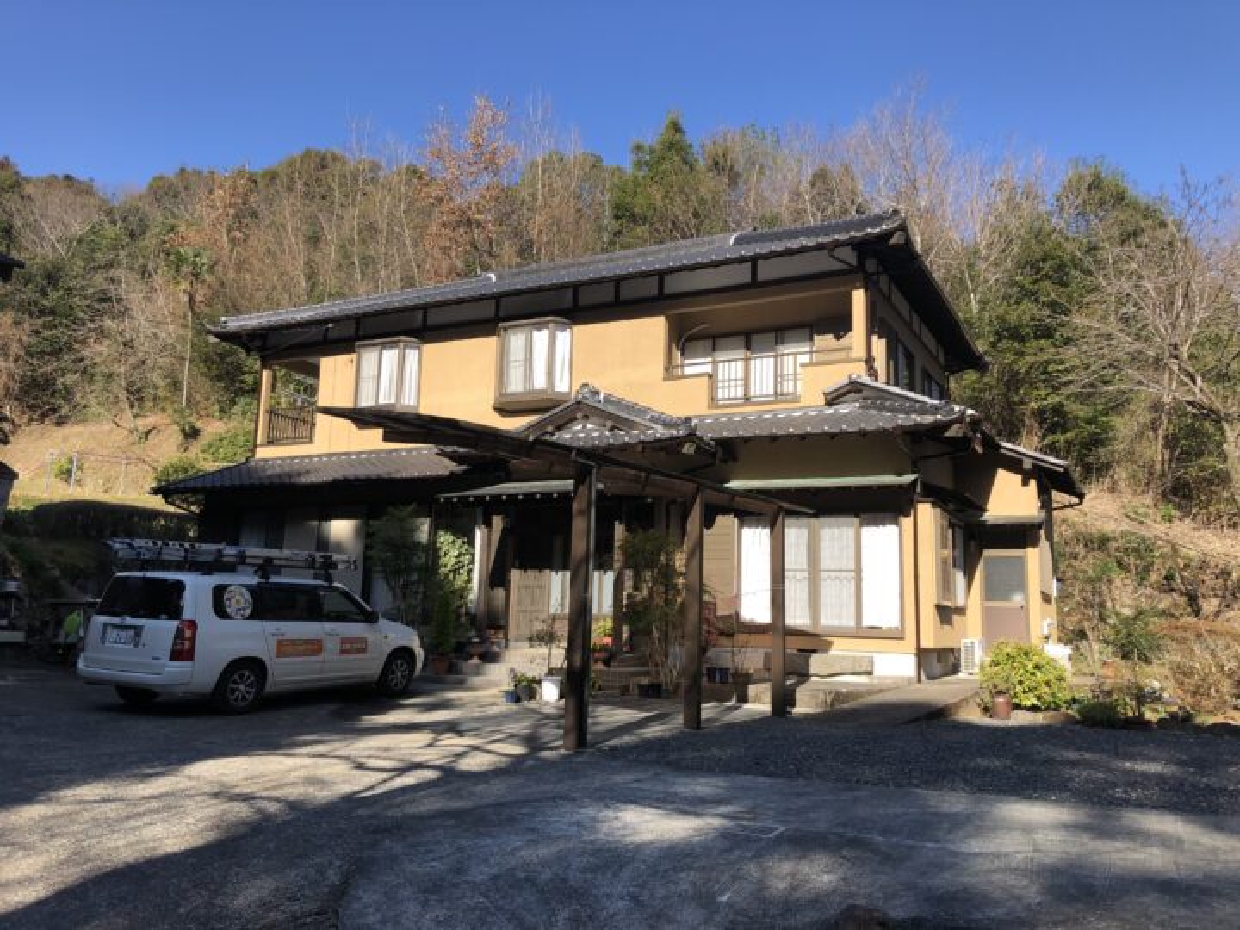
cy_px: 465
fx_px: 1003
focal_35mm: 28
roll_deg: -2.8
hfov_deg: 63.4
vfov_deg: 49.7
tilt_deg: +8.6
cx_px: 620
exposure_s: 1/906
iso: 20
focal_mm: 3.99
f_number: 1.8
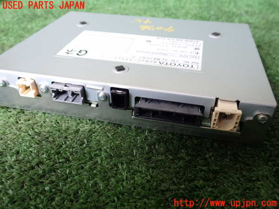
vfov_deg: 46.8
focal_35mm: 30
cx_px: 140
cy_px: 104
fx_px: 242
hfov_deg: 60.0
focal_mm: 5.4
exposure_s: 1/100
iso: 200
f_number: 2.3
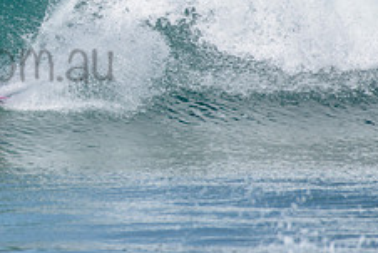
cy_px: 43
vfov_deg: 1.1
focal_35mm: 1285
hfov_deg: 1.6
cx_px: -64
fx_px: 13501
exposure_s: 1/2500
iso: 250
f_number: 6.3
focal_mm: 500
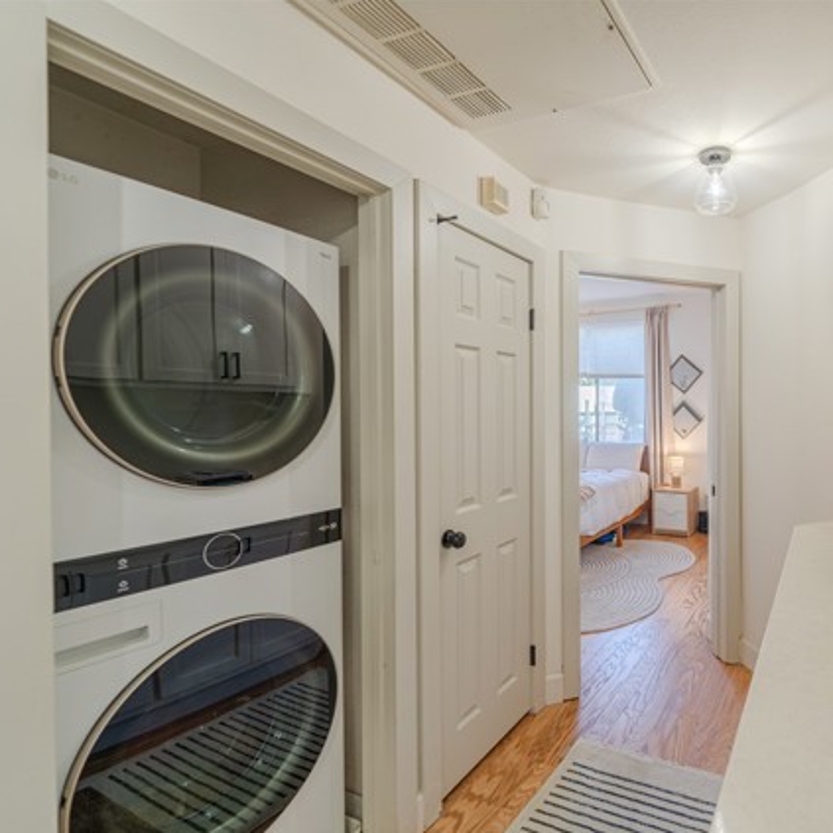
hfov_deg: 75.6
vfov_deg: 80.7
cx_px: 612
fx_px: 490
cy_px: 418
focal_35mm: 18
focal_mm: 14
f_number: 8
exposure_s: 1/320
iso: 800
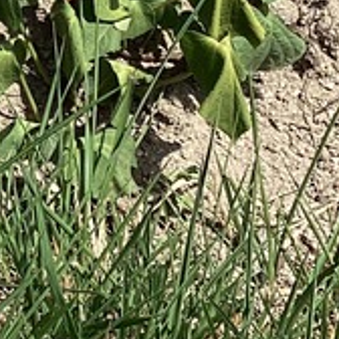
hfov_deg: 10.1
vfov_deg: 10.4
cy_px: -151
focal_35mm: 163
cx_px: -276
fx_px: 1806
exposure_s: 1/1131
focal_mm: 3.3
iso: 25
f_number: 2.4
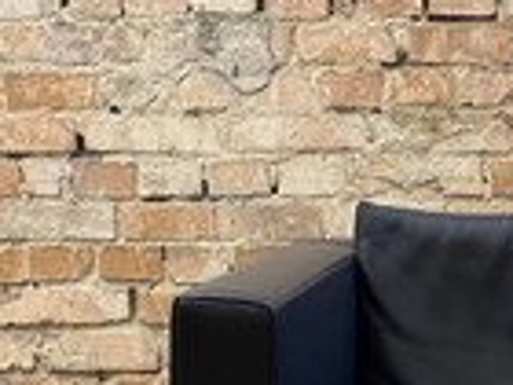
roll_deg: -0.1
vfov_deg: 15.1
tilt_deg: -12.9
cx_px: 553
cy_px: 455
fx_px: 1408
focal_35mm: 95
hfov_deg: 19.8
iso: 160
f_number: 1.8
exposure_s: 1/50
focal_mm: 4.25
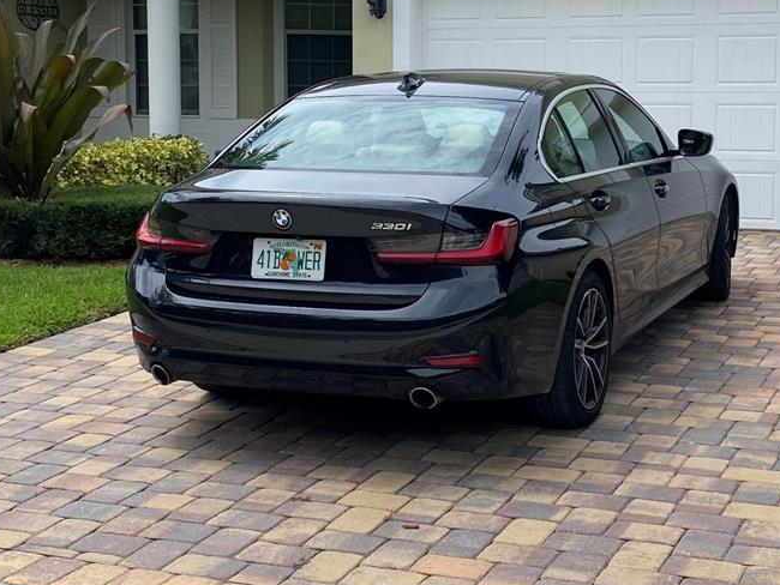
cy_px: 221
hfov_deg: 30.2
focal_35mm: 64
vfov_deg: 22.9
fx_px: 1443
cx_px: 450
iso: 32
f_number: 1.8
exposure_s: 1/2890
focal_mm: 4.25
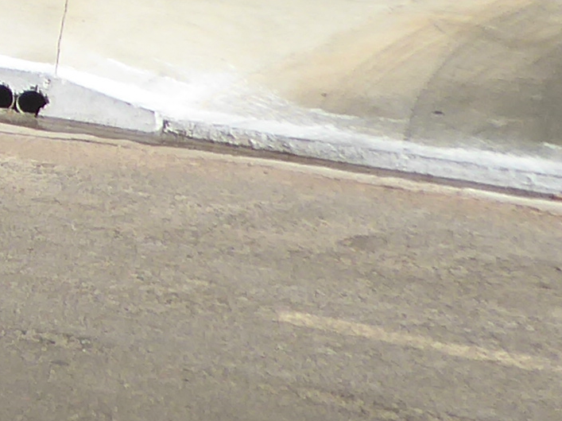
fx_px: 2662
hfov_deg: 10.3
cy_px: -315
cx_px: -813
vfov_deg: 8.7
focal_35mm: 164
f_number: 3.5
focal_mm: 5
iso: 80
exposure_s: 1/1000
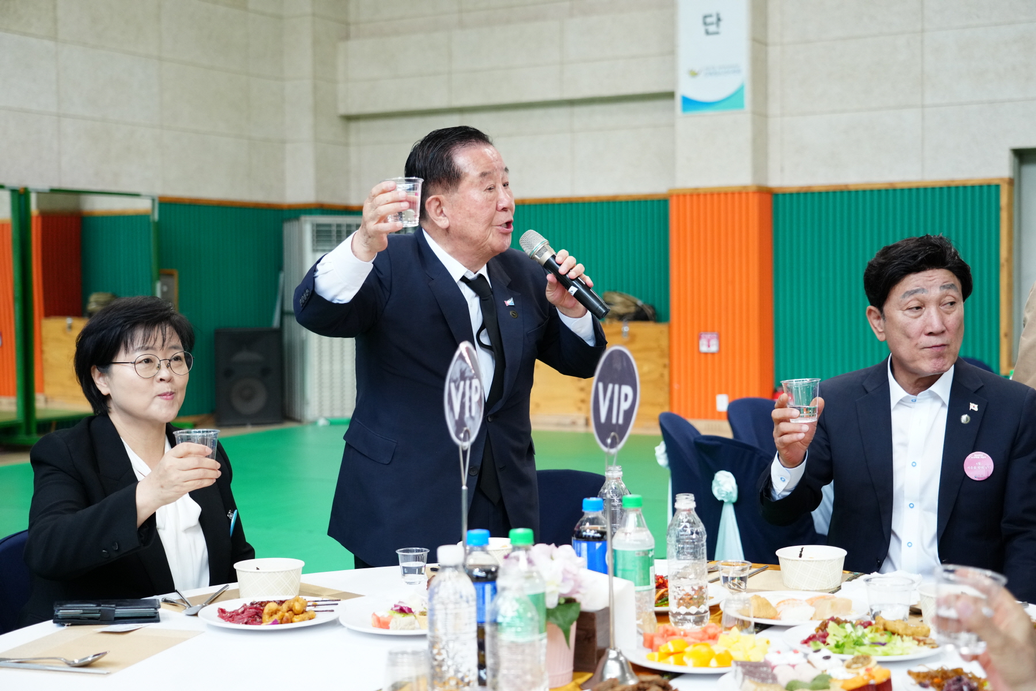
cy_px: 346
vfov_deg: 26.0
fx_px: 1496
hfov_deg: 38.2
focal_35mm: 52
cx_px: 518
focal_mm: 52
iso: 2500
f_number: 4
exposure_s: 1/250
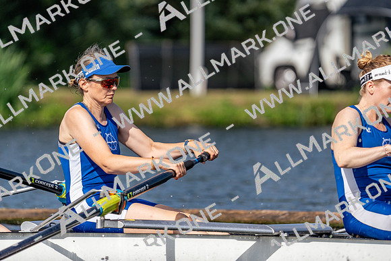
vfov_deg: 3.0
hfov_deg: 4.6
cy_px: 130
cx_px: 196
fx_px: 4910
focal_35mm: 452
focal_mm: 452
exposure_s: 1/1600
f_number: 6.3
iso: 160
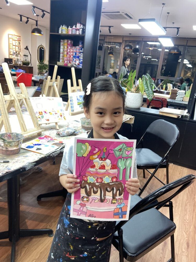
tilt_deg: -16.6
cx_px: 98
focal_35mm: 26
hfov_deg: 53.1
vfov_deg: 67.3
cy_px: 131
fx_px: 196
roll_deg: -6.5
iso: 125
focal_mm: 4.25
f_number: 1.8
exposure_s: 1/100
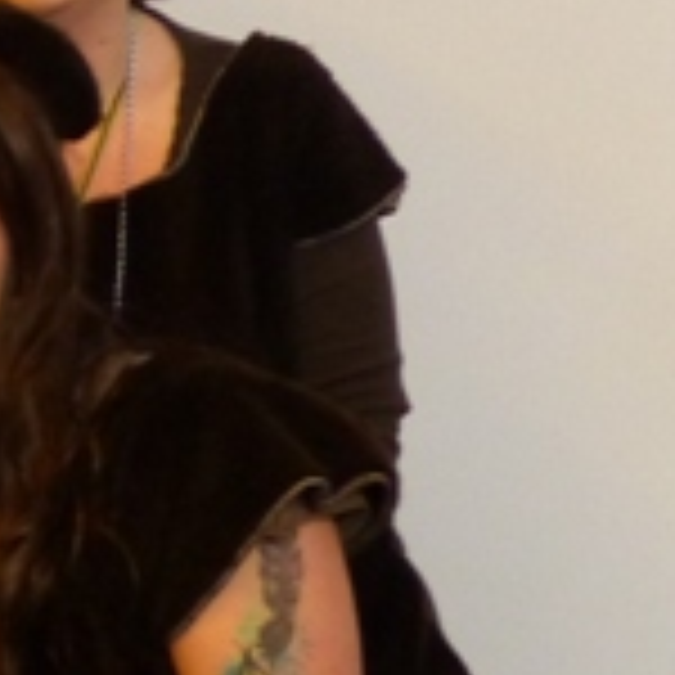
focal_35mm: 188
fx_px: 4148
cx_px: -936
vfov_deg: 9.2
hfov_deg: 8.5
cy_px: 670
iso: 400
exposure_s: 1/13
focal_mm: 7.1
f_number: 2.8
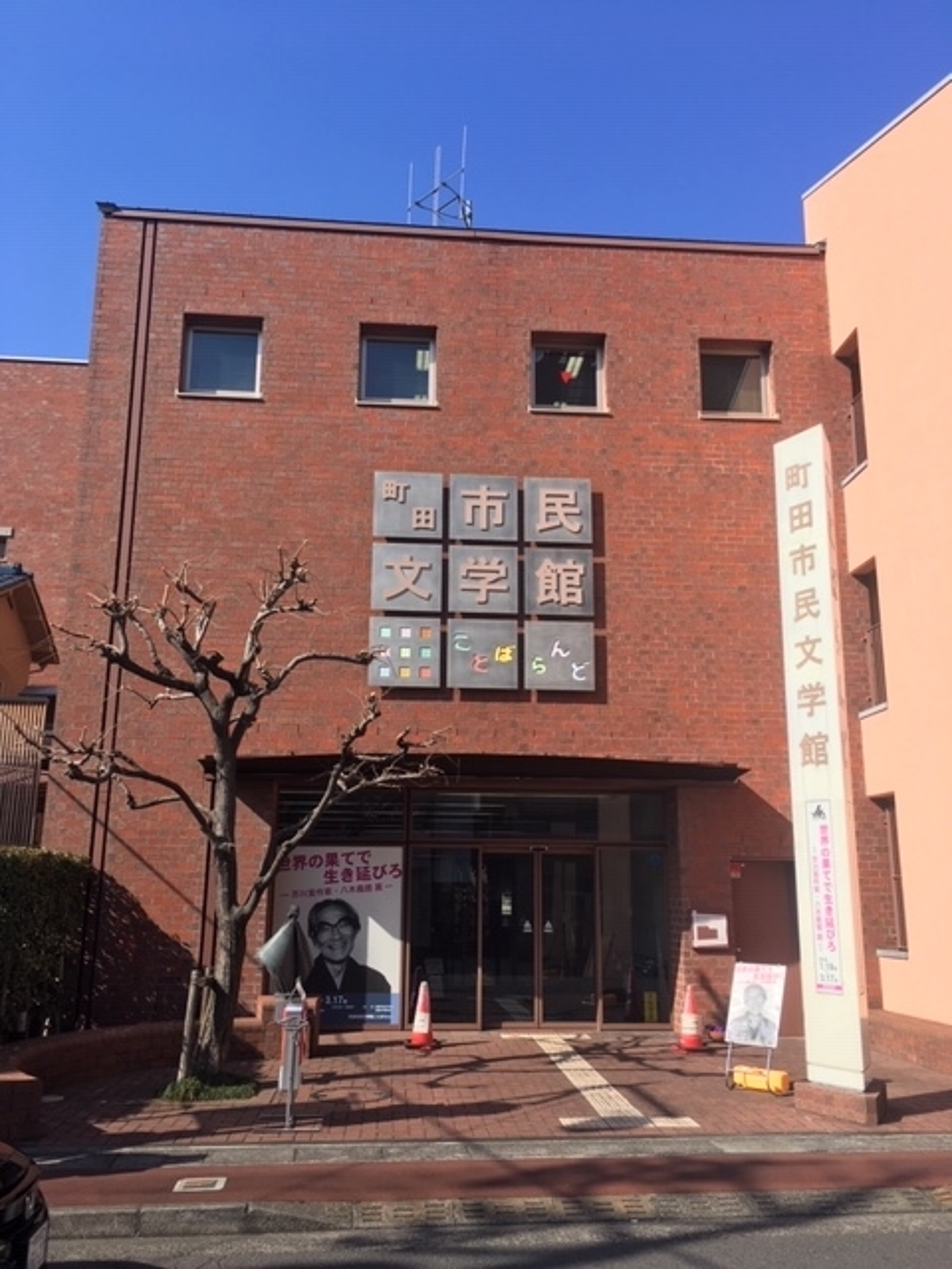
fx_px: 1063
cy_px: 634
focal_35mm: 29
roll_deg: -2.2
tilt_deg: +9.2
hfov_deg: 48.2
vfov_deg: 61.7
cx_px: 476
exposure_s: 1/1115
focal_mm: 4.15
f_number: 2.2
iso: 25
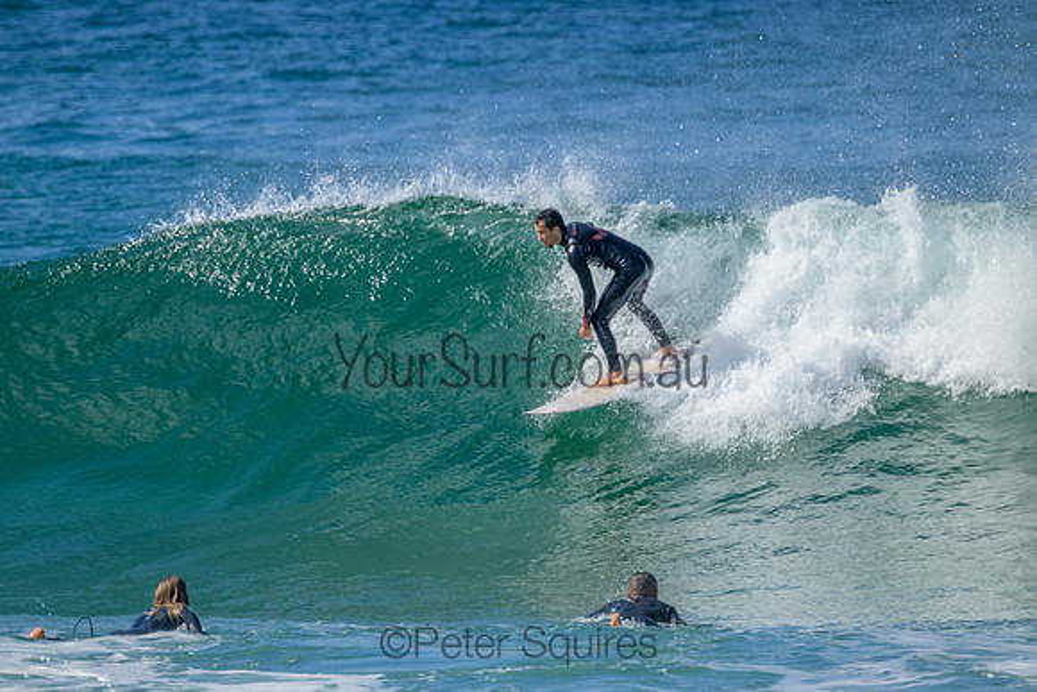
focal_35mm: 800
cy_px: 346
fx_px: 23049
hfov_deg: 2.6
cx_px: 518
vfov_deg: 1.7
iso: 1800
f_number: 11
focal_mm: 800
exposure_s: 1/1600
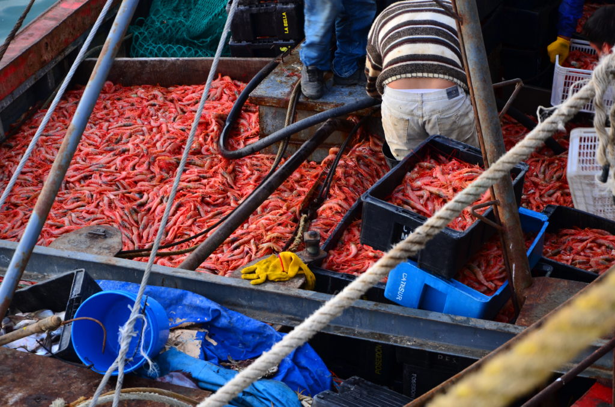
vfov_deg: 13.8
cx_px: 308
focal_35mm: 99
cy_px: 204
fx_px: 1688
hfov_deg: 20.7
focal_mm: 66
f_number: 6.3
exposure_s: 1/50
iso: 160
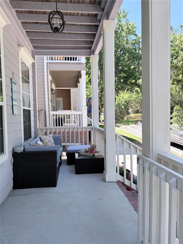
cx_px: 92
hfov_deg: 53.1
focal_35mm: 26
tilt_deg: -2.3
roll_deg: +1.0
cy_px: 122
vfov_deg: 67.3
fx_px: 183
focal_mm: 5.96
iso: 64
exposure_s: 1/660
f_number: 1.6
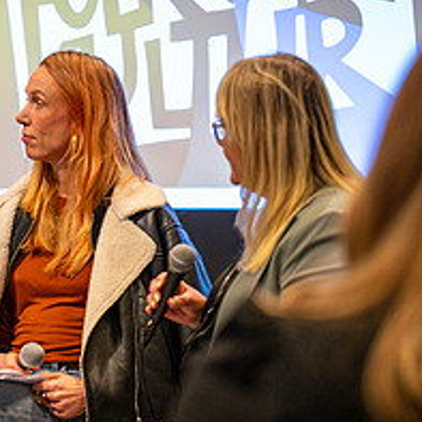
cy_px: 207
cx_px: -141
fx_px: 2414
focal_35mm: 175
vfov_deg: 10.0
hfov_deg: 9.8
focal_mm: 70
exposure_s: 1/200
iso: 1600
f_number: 2.8
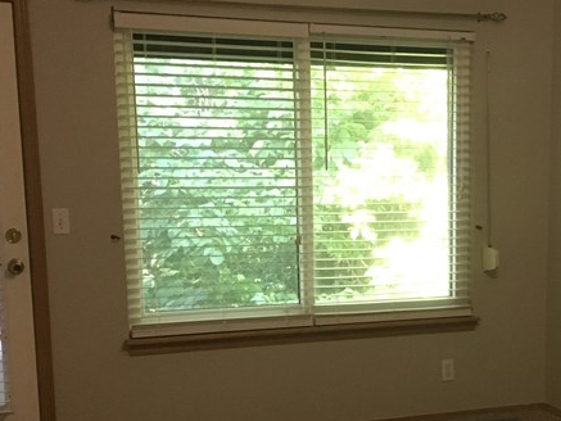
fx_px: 1102
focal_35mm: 68
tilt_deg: -10.9
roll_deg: -0.6
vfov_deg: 21.3
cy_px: 350
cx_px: 457
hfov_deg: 27.9
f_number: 2.2
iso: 200
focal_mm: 4.15
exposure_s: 1/20
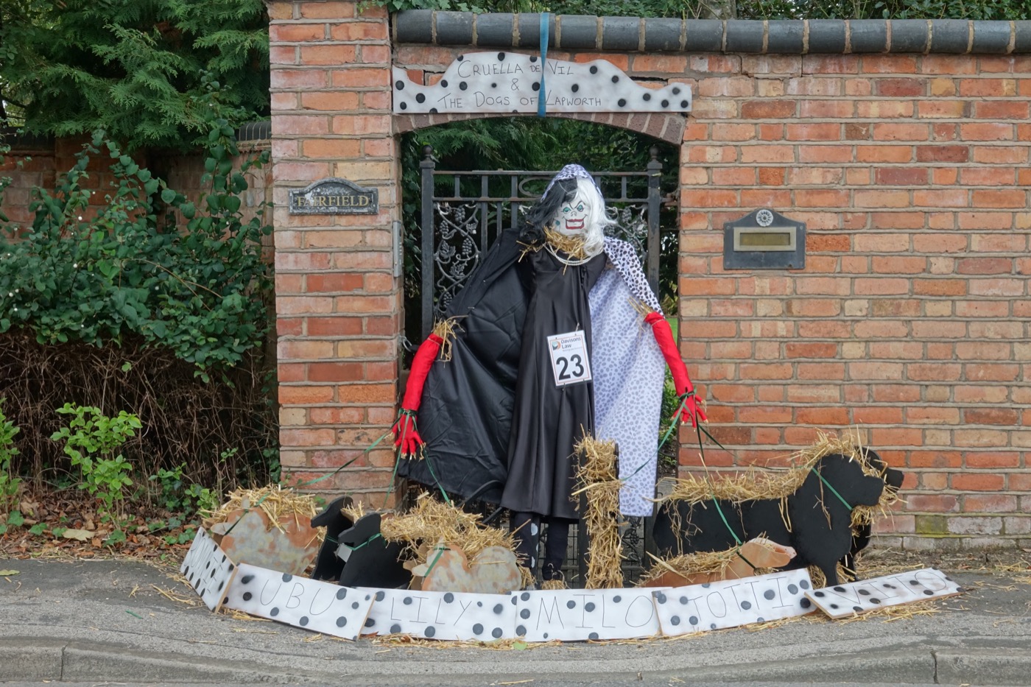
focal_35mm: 61
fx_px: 1747
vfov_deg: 22.3
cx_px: 516
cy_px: 344
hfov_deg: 32.9
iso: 500
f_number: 7.1
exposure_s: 1/125
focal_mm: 22.19
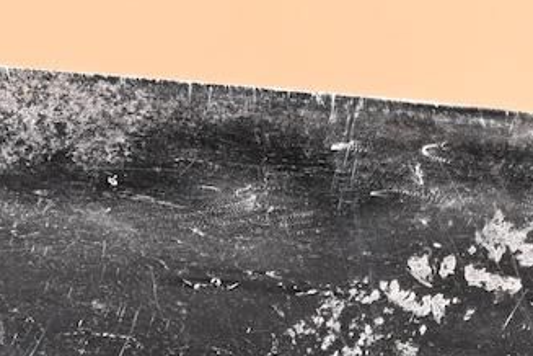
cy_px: 311
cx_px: 641
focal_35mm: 597
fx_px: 8840
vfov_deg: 2.3
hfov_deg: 3.4
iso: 100
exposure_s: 1/2
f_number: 5.6
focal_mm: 93
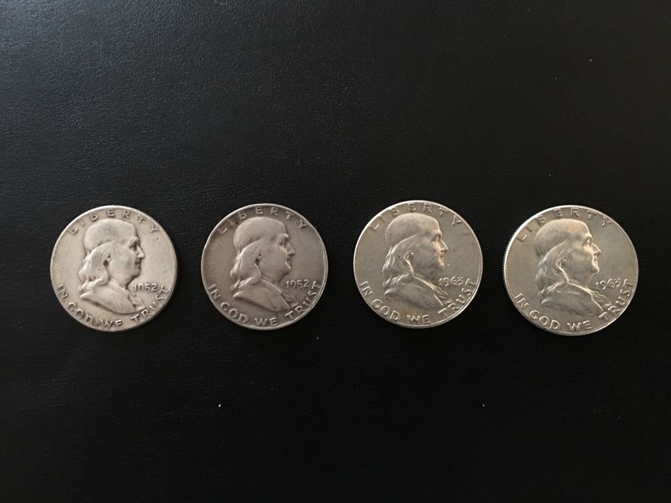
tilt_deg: -87.2
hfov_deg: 61.7
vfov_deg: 48.2
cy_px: 252
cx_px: 336
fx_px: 562
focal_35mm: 29
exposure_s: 1/4
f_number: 2.2
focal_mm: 4.15
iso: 80
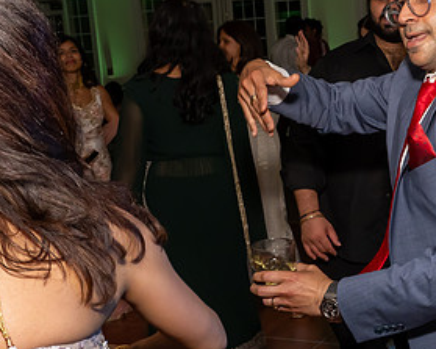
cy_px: 190
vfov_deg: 25.4
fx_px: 774
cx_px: 356
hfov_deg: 30.6
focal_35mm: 60
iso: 640
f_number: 8
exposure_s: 1/250
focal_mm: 17
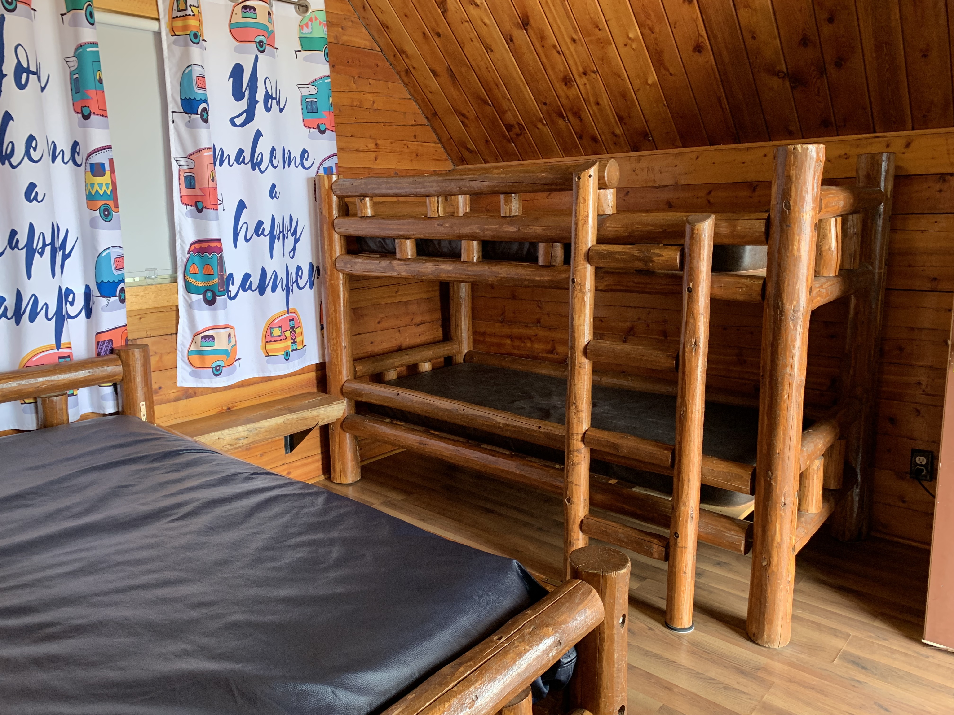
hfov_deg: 67.3
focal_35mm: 26
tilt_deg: -12.6
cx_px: 477
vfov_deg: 53.1
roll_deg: +1.2
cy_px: 358
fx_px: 717
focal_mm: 4.25
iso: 100
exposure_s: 1/60
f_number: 1.8
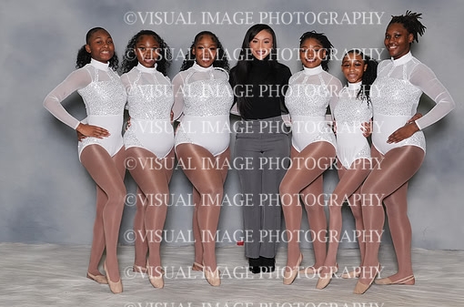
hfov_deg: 34.5
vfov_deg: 23.2
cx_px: 255
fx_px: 745
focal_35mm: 58
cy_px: 145
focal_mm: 34
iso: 800
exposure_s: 1/125
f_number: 8
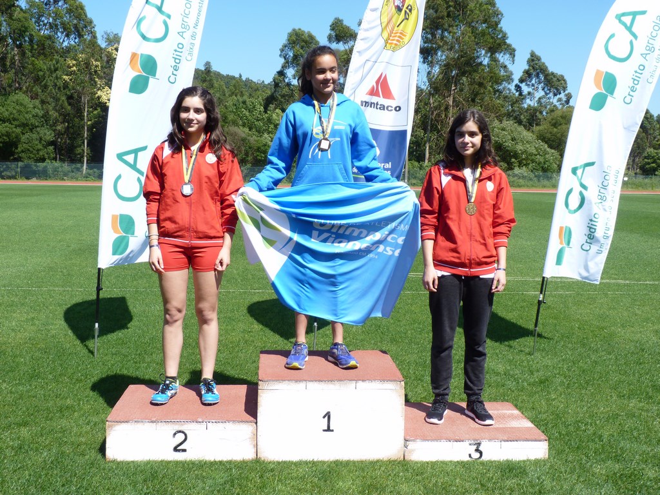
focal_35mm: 41
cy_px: 248
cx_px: 330
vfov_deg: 35.1
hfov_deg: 45.8
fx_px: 782
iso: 80
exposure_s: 1/400
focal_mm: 7.3
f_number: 4.5
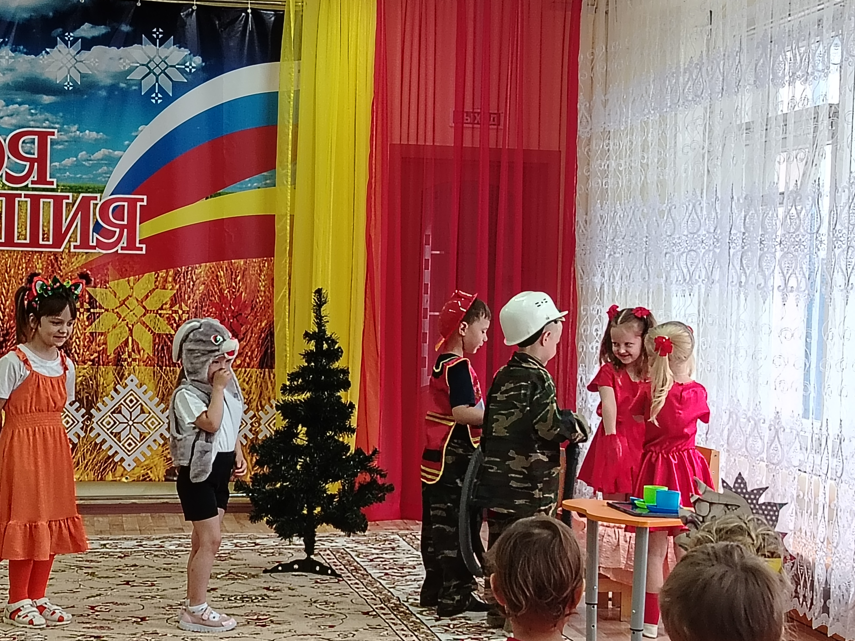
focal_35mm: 74
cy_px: 320
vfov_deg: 19.9
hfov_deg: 26.3
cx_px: 422
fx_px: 1828
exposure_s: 1/50
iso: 303
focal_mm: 5.25
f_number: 1.75
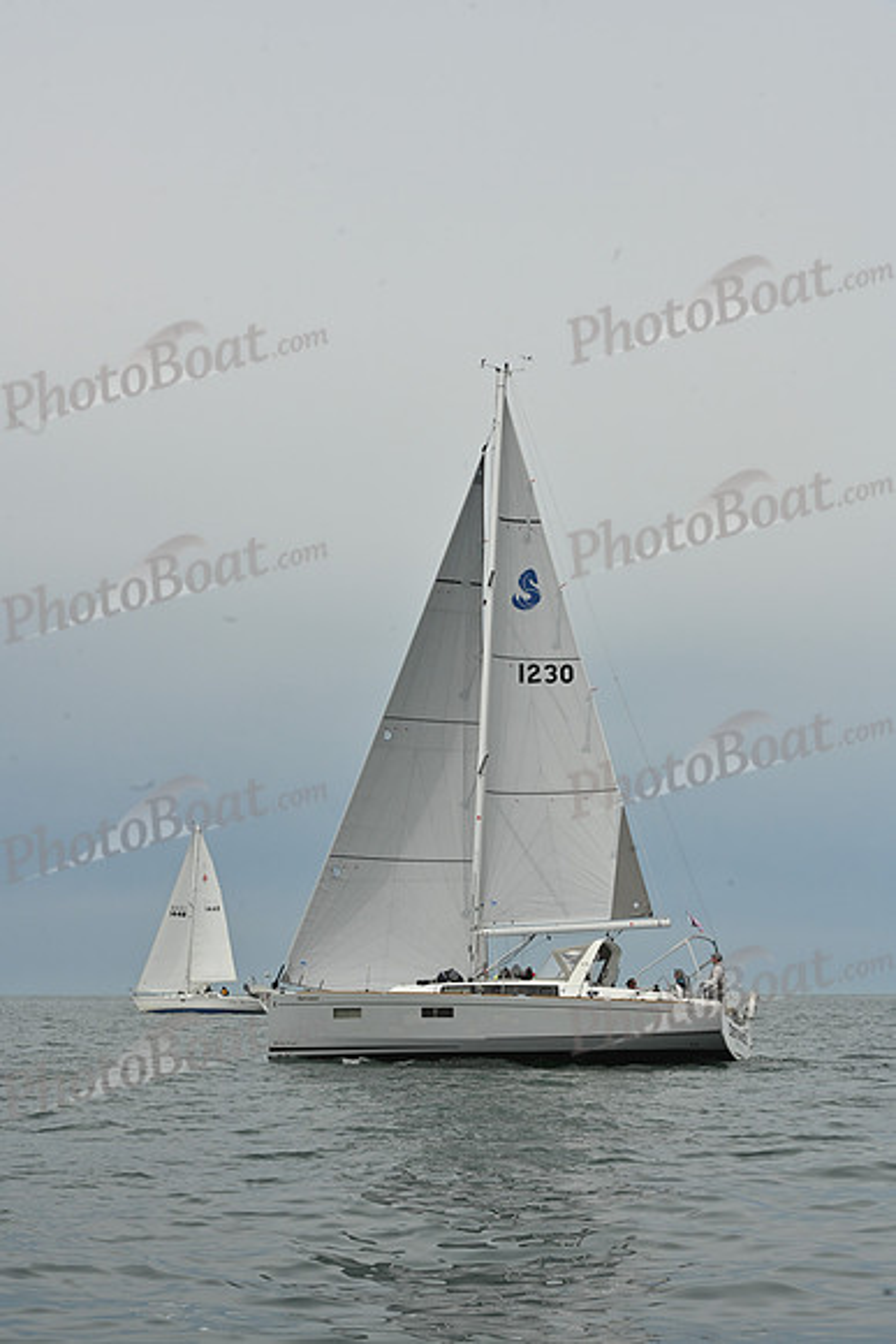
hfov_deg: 19.5
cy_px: 672
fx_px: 2612
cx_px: 448
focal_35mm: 70
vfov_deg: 28.8
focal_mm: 70
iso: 320
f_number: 11
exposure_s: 1/800
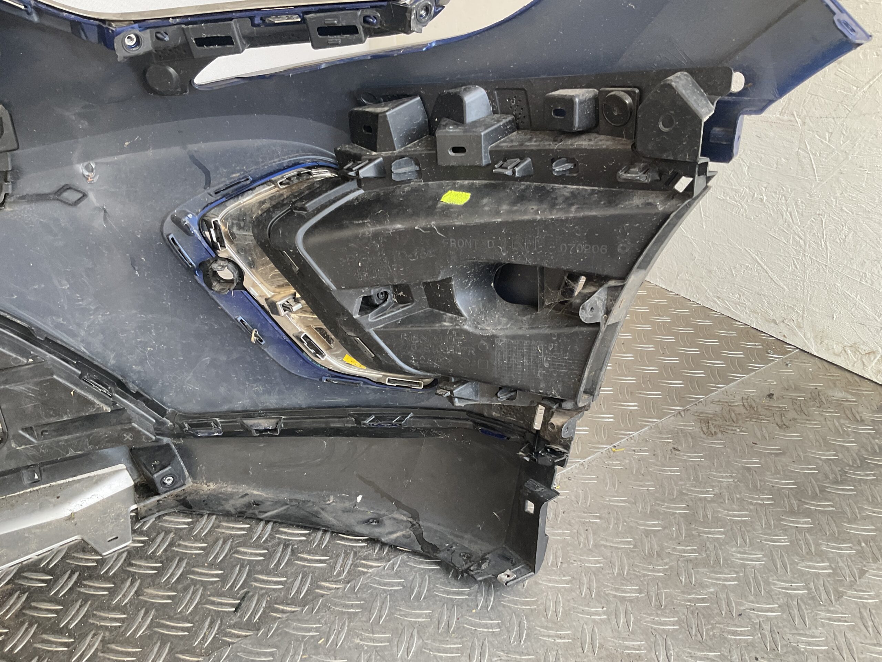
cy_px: 331
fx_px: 739
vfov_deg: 48.2
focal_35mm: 29
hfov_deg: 61.7
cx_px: 441
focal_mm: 3
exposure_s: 1/60
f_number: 1.8
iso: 50
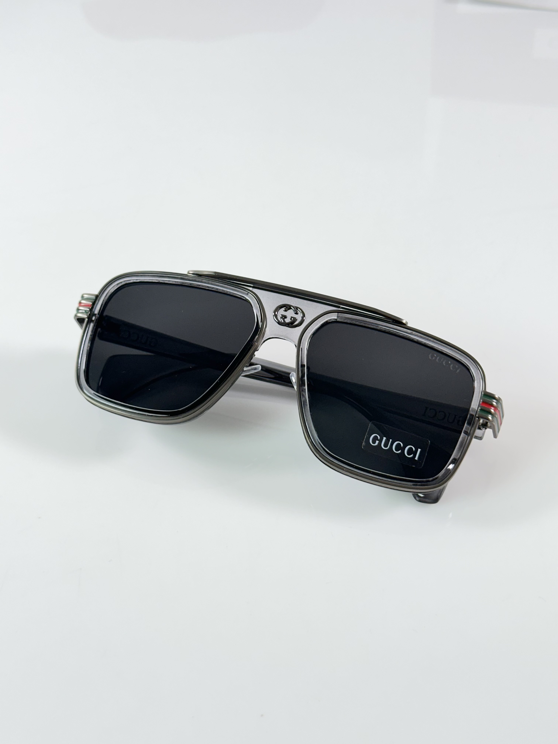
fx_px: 1032
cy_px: 372
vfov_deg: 39.7
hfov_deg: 30.3
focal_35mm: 48
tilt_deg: -45.6
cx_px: 279
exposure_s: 1/100
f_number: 1.78
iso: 64
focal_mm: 6.86
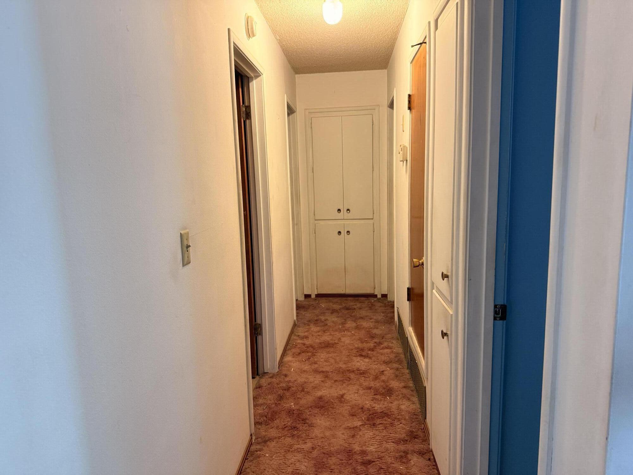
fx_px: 439
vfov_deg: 56.8
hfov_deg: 71.6
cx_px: 316
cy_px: 238
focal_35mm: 24
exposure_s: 1/60
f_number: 1.78
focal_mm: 6.76
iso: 320
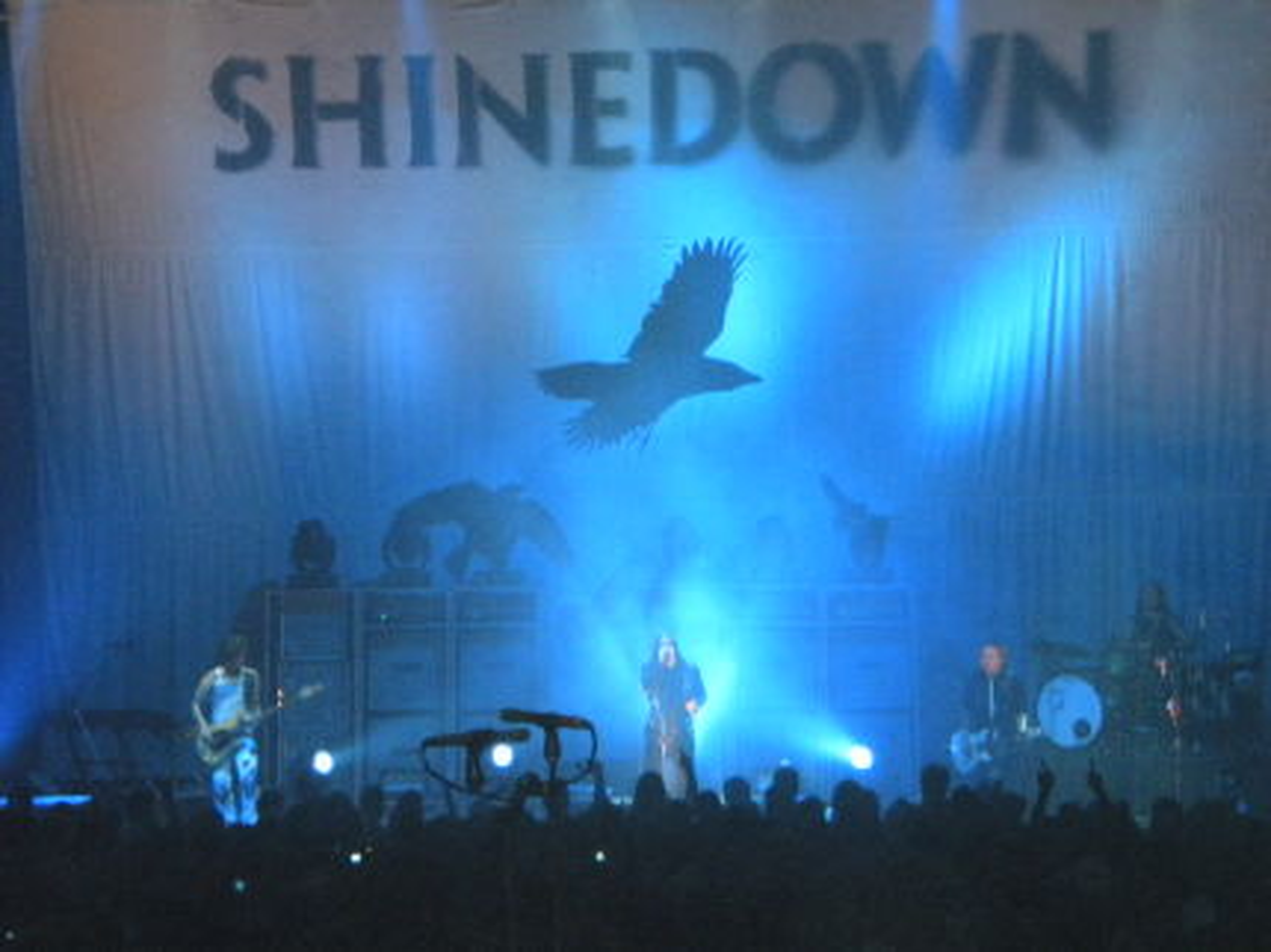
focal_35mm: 105
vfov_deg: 14.1
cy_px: 476
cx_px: 636
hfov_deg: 18.7
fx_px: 3853
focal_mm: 18.9
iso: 800
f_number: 5.9
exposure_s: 1/75
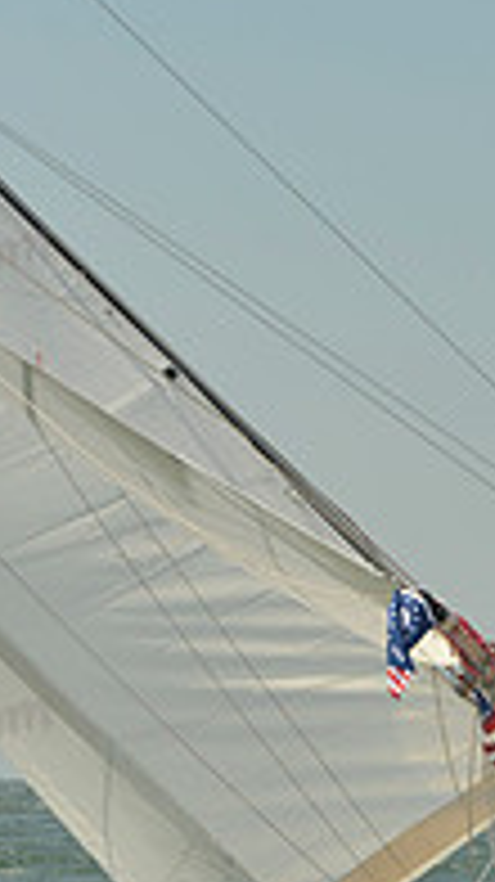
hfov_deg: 4.1
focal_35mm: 295
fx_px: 6895
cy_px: 479
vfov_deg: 7.3
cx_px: 288
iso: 200
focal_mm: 95
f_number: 8
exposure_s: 1/1250
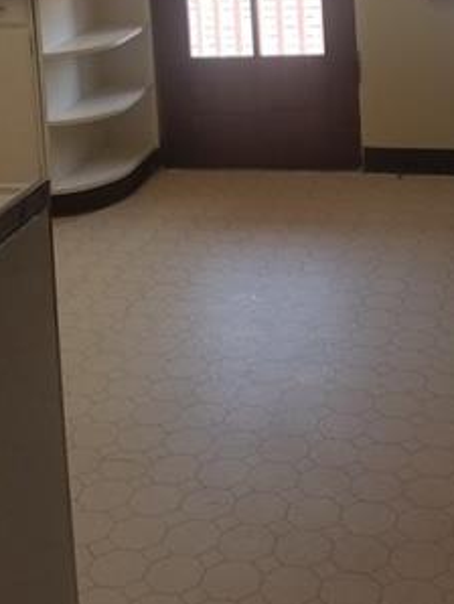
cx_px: 320
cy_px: -30
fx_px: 1170
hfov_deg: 21.8
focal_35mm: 67
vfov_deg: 27.0
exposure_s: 1/120
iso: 64
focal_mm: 4.2
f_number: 1.7
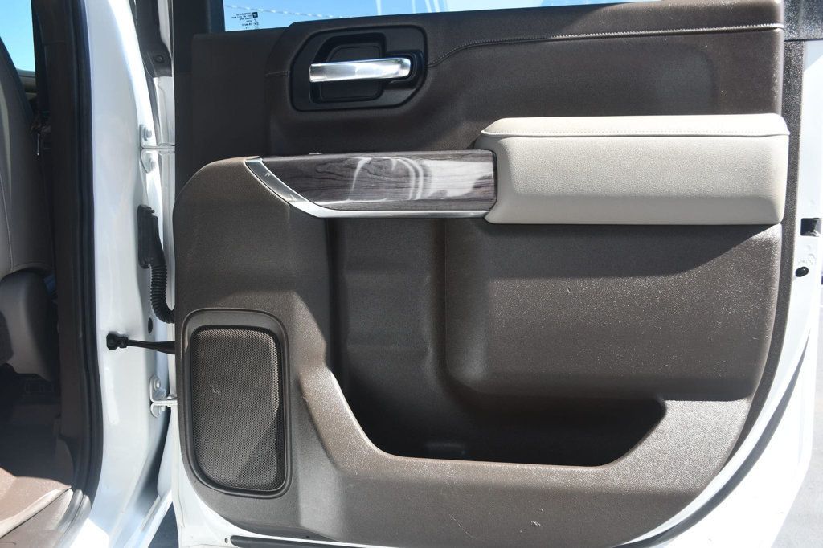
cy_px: 274
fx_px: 686
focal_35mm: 30
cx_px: 412
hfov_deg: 61.9
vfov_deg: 43.6
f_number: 5.6
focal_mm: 20
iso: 280
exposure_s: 1/250
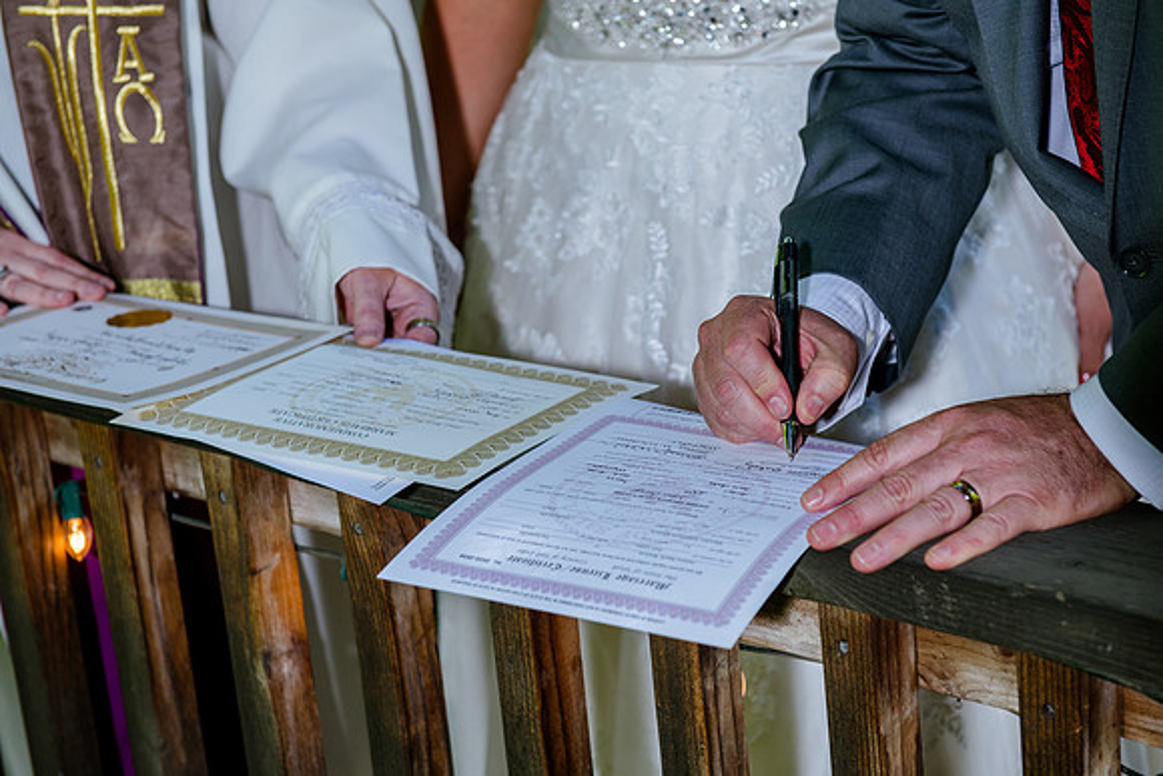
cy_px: 416
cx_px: 627
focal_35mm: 76
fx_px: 2458
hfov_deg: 26.6
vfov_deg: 17.9
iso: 160
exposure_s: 1/125
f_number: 5
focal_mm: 70
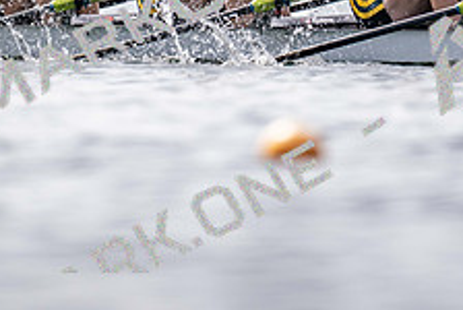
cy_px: -82
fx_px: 19973
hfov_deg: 1.3
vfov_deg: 0.9
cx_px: 252
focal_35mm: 1551
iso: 160
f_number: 4
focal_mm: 600
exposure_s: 1/2500
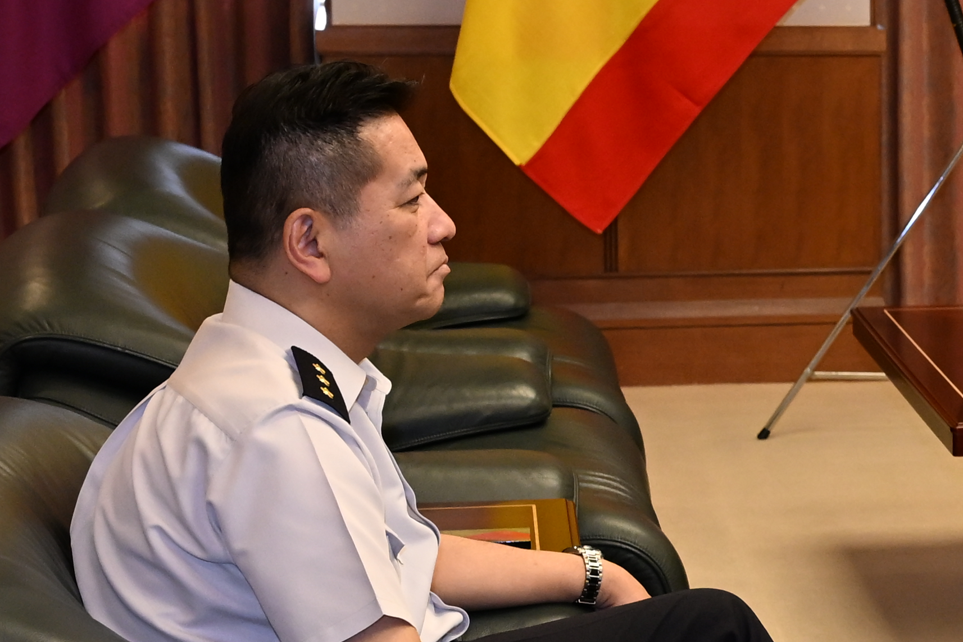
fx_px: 3397
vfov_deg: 10.8
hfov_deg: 14.7
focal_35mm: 127
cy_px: 311
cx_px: 1543
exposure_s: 1/200
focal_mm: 36
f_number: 5.6
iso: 2000
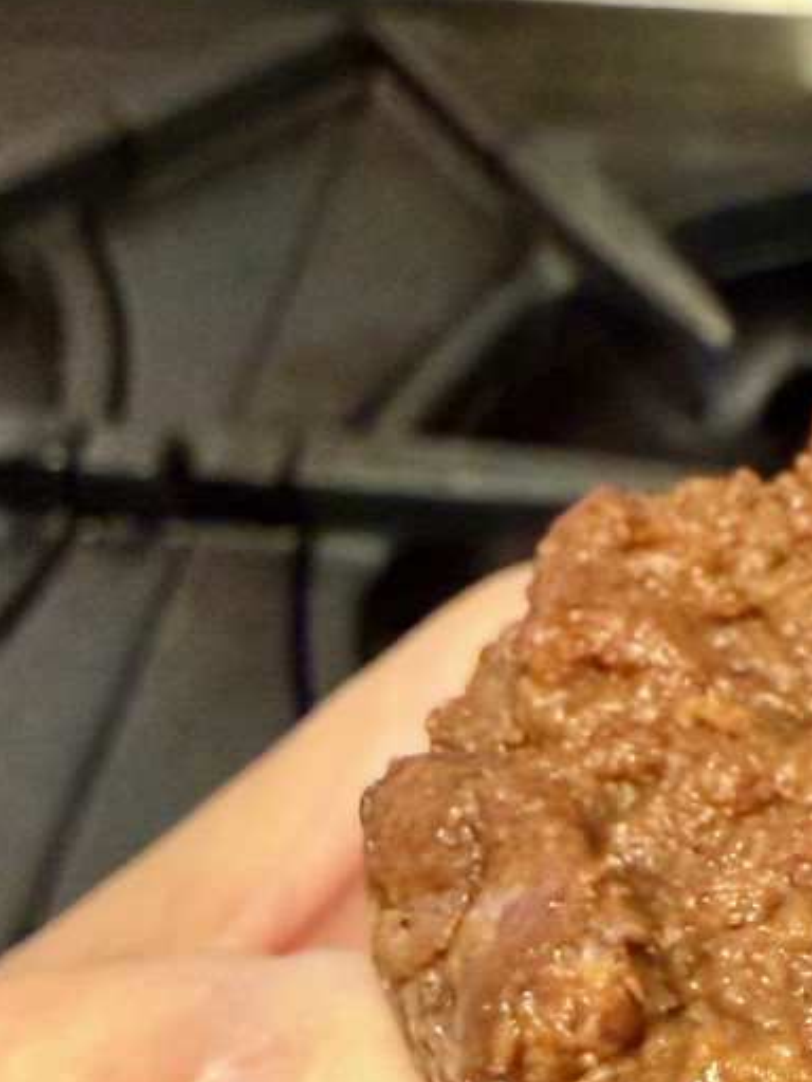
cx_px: 1159
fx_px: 2346
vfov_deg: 25.7
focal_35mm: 75
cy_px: 820
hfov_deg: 17.9
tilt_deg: -50.5
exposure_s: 1/60
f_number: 2.2
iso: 640
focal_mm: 2.22
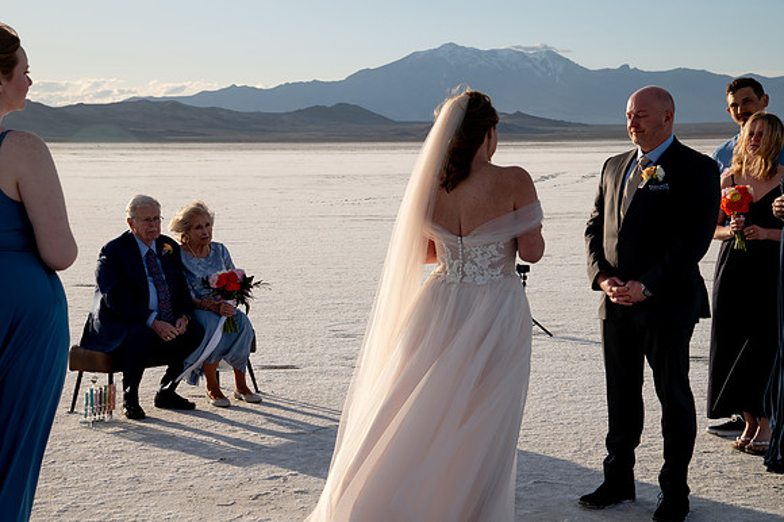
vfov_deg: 19.1
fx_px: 1551
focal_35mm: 71
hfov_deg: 28.4
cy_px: 247
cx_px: 362
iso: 200
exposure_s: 1/800
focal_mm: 65
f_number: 8
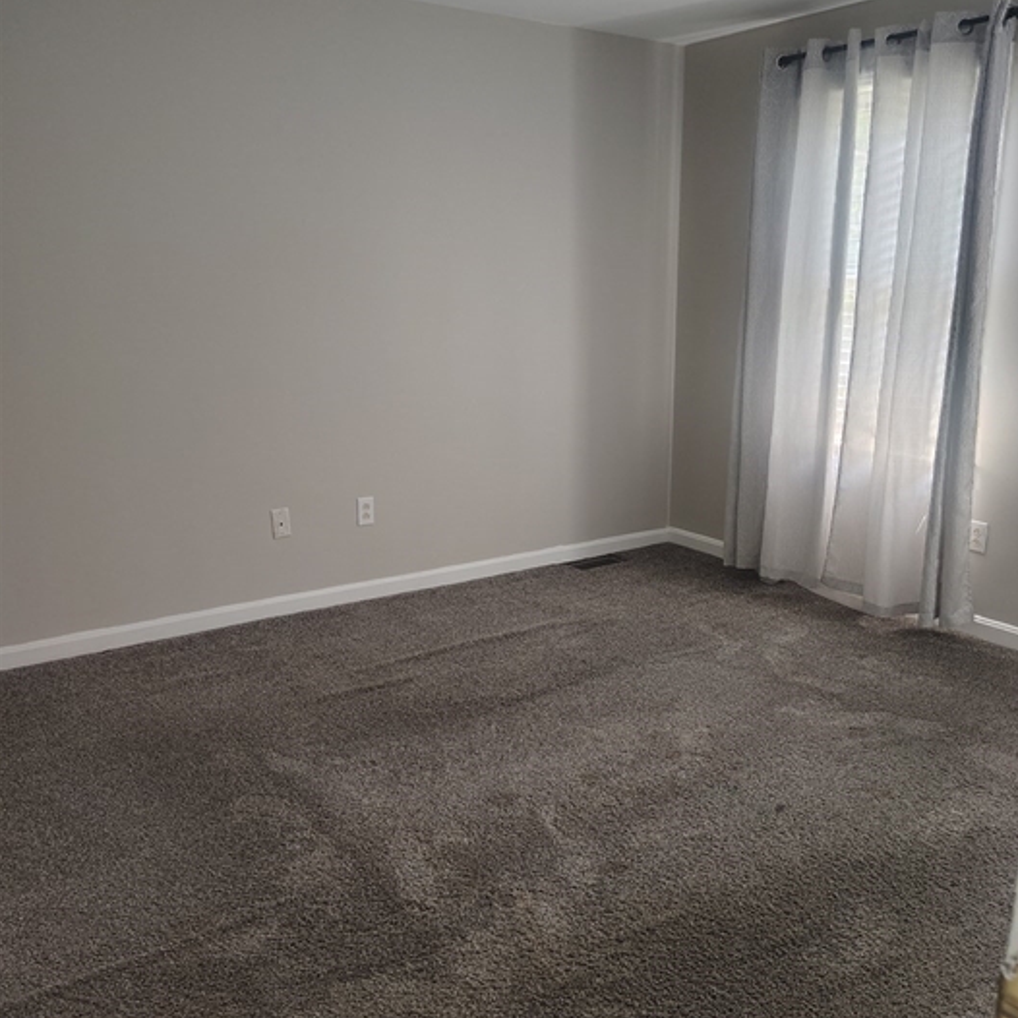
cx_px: 557
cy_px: 552
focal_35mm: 31
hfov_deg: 52.5
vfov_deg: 52.5
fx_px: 1031
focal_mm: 5.56
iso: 1725
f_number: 1.8
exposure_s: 1/30
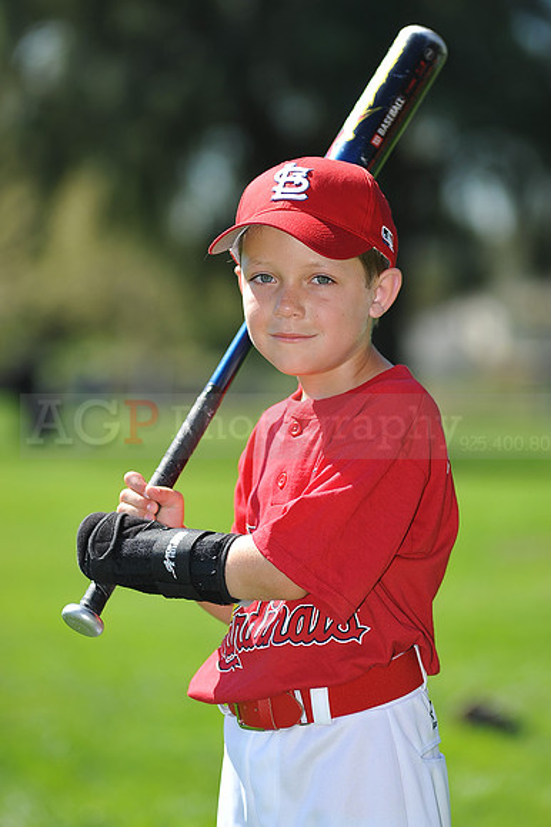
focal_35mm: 180
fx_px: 4137
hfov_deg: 7.6
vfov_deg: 11.4
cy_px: 414
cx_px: 276
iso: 200
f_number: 4.5
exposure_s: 1/800
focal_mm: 180
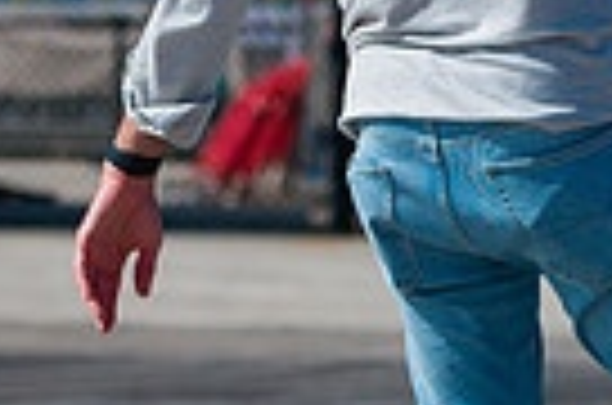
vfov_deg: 4.6
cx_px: 657
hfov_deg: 6.9
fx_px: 5071
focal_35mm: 299
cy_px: -18
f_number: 3.2
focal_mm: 70
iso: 200
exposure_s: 1/6400
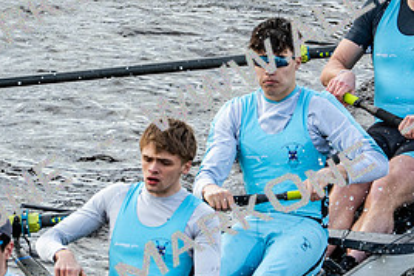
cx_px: 331
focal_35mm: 1066
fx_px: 12265
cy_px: 136
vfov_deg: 1.3
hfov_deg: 1.9
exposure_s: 1/1250
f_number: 6.3
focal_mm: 493
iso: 1000
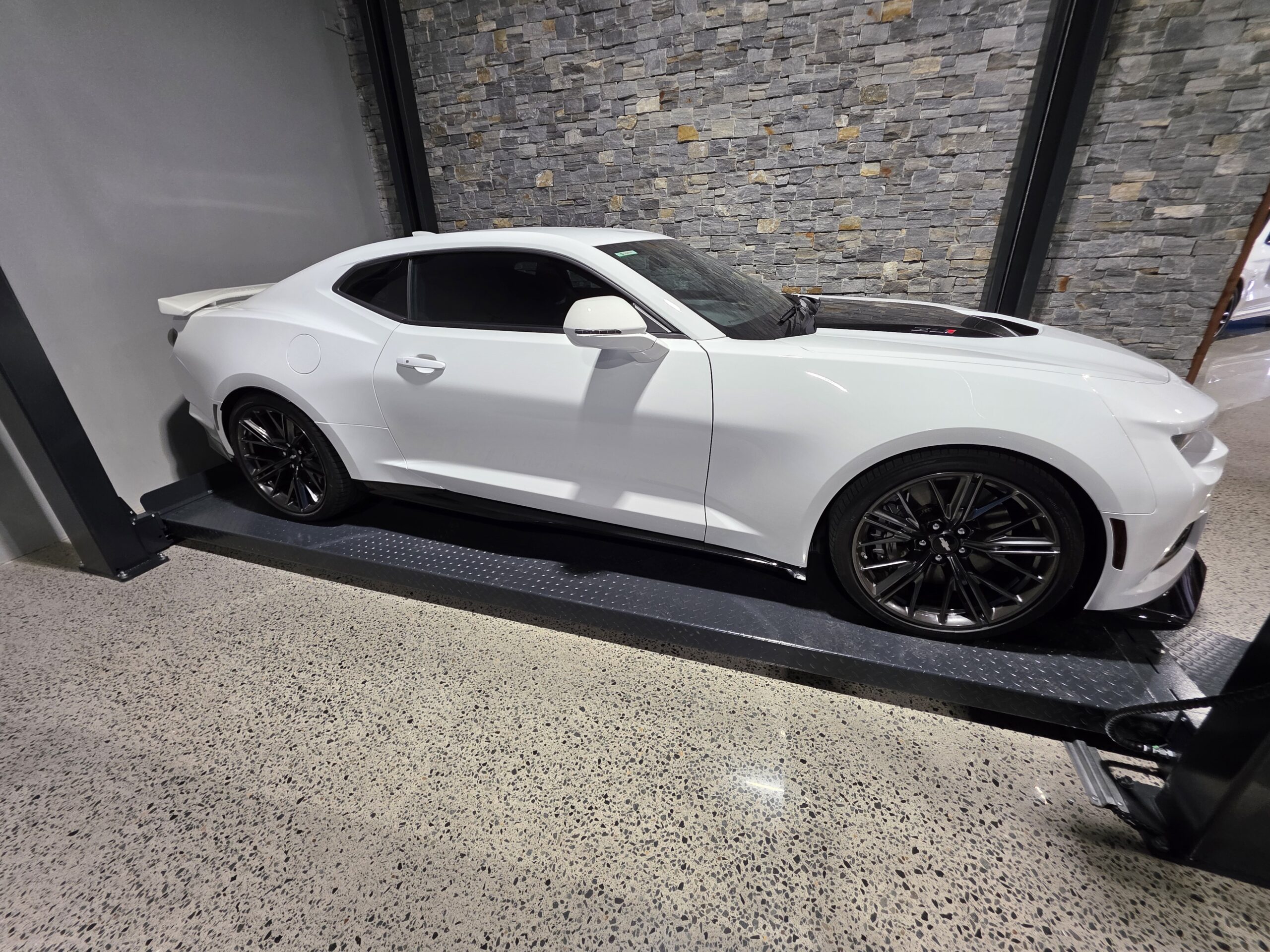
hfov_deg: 106.2
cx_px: 635
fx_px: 477
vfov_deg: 89.9
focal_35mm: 13
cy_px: 476
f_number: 1.9
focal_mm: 2.2
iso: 125
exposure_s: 1/100
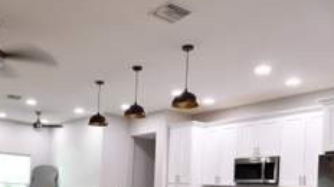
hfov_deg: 51.0
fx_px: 345
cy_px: 185
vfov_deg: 28.6
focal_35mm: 39
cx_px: 122
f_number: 6.3
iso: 500
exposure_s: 1/20
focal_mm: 12
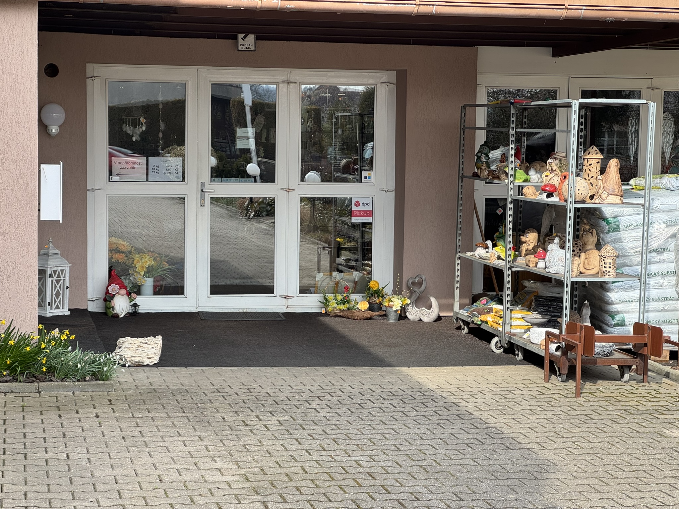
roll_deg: -0.4
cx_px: 340
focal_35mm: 77
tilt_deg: -4.7
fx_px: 1510
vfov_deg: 19.1
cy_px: 254
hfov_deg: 25.3
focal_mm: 9
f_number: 2.8
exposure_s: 1/110
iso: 25
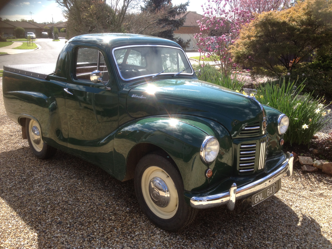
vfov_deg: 40.7
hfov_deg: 52.6
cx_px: 166
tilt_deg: -18.4
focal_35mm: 35
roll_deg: -0.3
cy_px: 124
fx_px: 336
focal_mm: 4.28
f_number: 2.4
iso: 50
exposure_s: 1/600
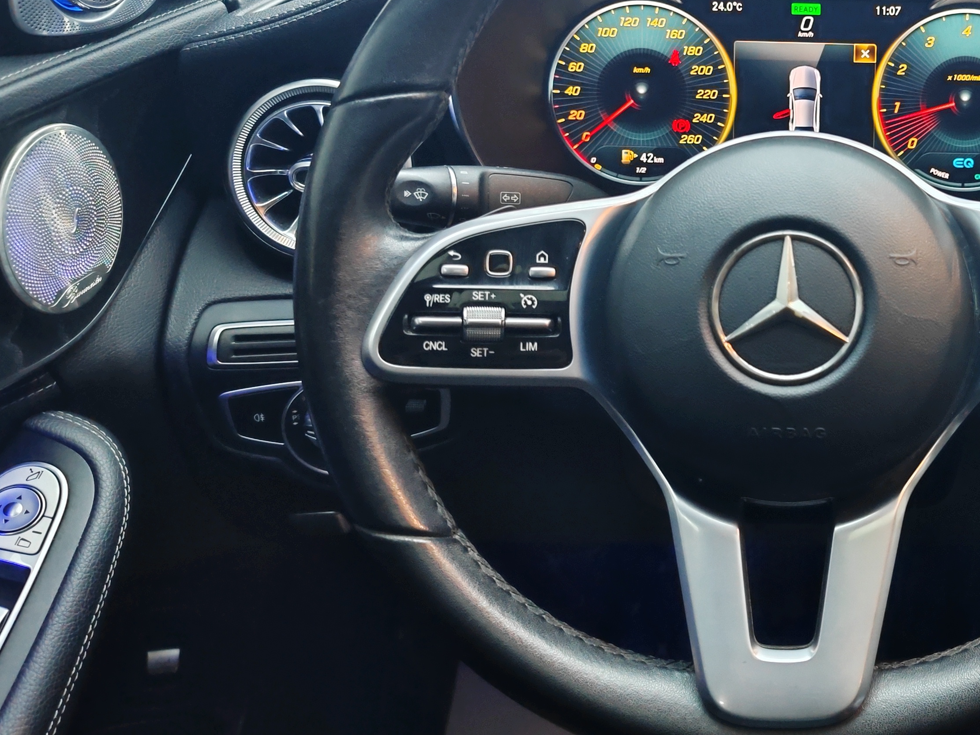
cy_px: 280
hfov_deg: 37.0
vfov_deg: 29.6
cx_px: 839
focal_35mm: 49
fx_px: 1387
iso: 80
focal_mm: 7.62
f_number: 1.6
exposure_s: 1/50
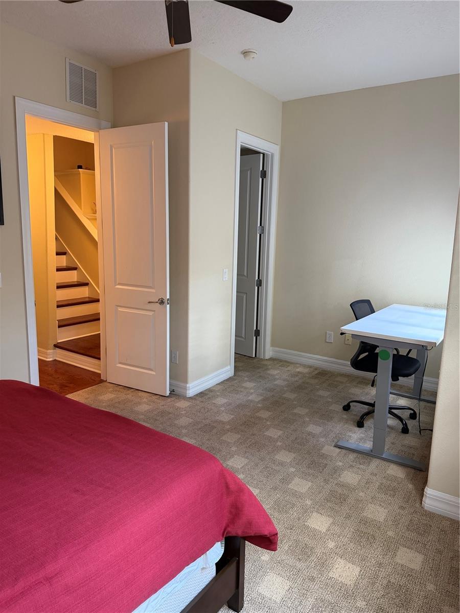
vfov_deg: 71.6
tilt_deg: -9.4
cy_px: 306
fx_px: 425
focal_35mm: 24
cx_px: 230
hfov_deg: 56.8
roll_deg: -1.2
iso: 200
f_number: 1.78
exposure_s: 1/60
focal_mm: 6.76
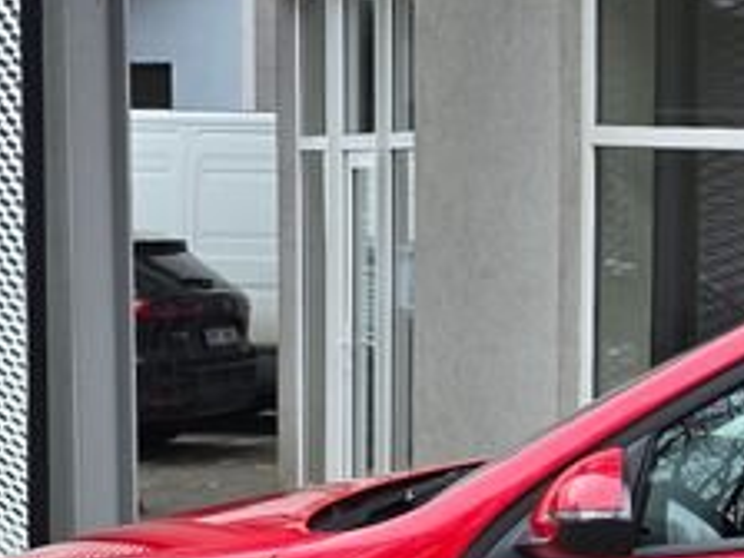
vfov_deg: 13.9
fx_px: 2257
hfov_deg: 16.5
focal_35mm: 105
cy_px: 545
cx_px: 1212
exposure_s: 1/186
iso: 12
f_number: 1.7
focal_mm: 6.3
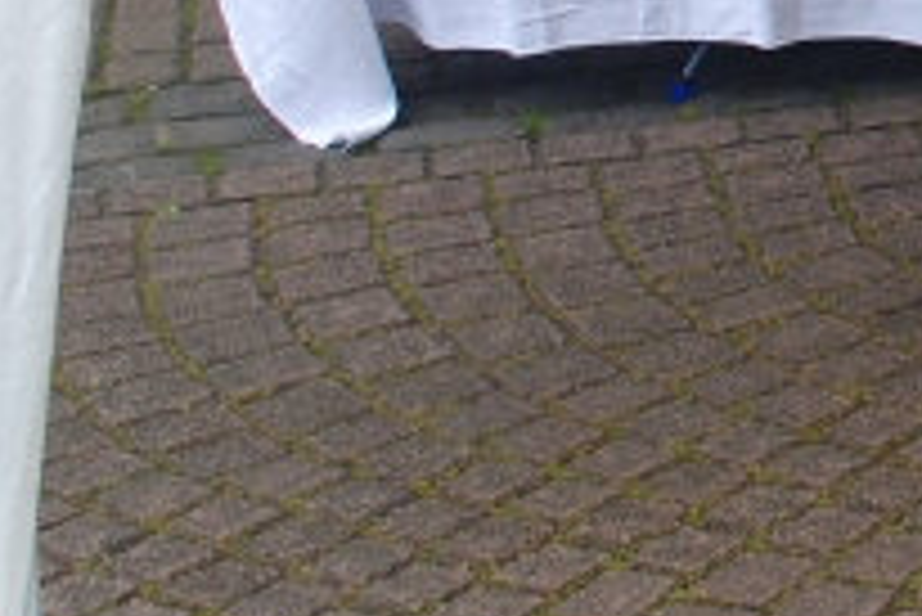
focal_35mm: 167
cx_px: 1660
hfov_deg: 11.4
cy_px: -481
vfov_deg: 8.0
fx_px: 4280
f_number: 9
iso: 200
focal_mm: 24
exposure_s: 1/100
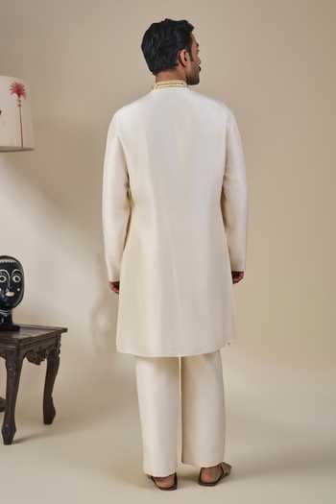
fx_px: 700
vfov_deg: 39.6
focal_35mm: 50
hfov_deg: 27.0
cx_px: 168
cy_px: 252
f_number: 5.6
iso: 250
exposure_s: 1/160
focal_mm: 50
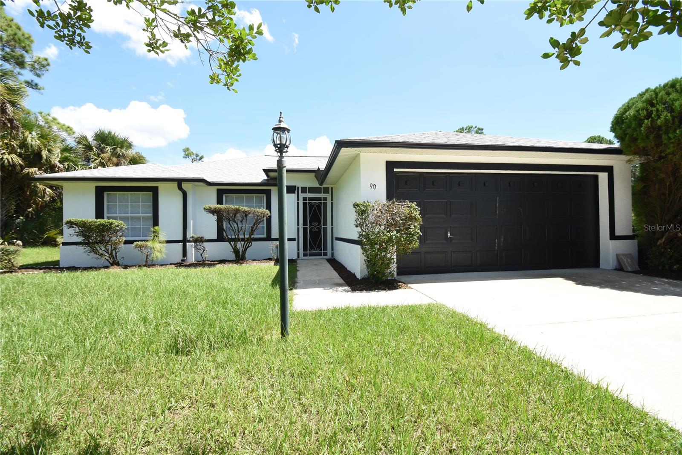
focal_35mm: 15
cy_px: 228
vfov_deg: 77.3
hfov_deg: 100.4
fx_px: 284
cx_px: 341
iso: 100
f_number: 7.1
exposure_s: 1/125
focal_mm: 10
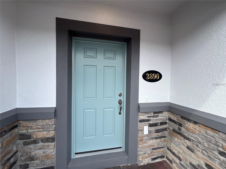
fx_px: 85
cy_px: 84
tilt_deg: -2.0
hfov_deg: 106.2
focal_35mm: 13
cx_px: 113
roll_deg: -0.9
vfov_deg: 89.9
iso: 32
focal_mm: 1.57
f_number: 1.8
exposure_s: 1/508
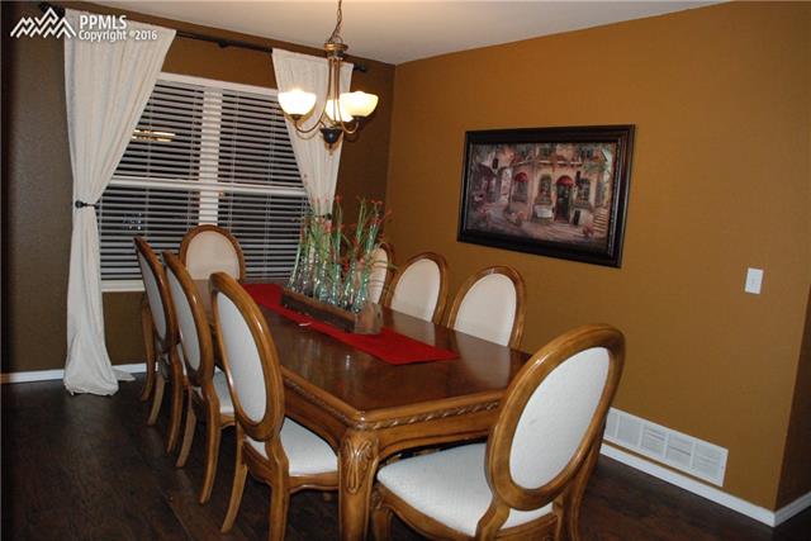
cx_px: 406
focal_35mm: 27
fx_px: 608
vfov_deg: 48.0
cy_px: 270
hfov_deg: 67.4
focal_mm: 18
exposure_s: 1/60
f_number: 5.6
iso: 1600
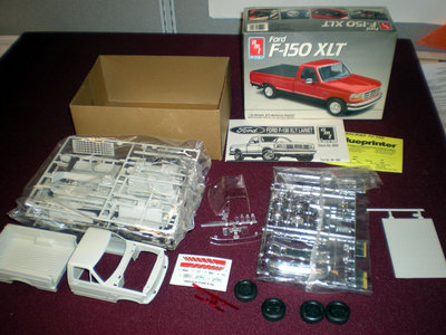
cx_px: 223
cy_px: 168
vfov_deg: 37.7
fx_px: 490
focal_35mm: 38
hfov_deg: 49.0
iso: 64
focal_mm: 6.3
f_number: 3.1
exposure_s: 1/30
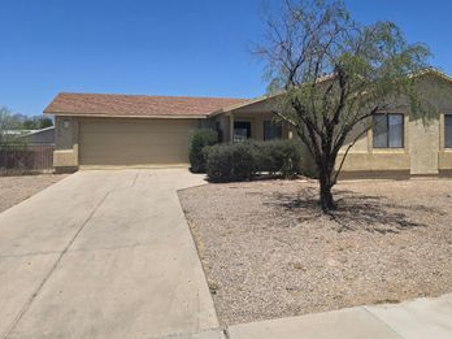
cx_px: 305
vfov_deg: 42.8
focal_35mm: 33
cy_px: 140
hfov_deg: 54.1
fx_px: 431
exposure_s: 1/1218
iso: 12
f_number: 1.7
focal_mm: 6.3
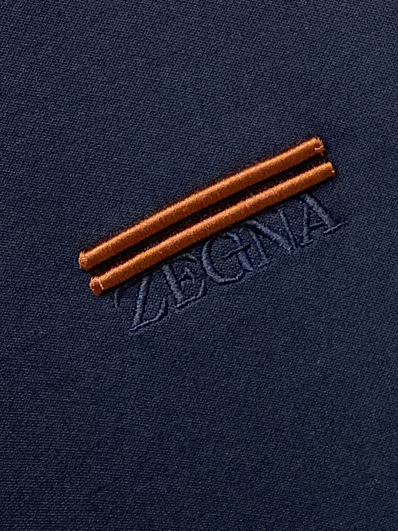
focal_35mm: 26
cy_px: 266
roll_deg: +23.9
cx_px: 199
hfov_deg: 53.1
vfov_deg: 67.3
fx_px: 398
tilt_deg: -7.5
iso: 100
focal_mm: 4.25
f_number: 1.8
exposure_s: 1/121
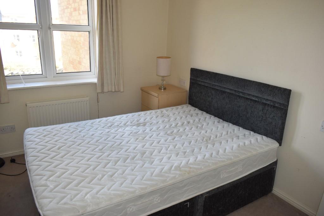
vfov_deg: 47.9
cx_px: 162
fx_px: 243
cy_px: 108
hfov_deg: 67.4
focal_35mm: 27
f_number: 5.6
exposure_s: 1/125
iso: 560
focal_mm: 18
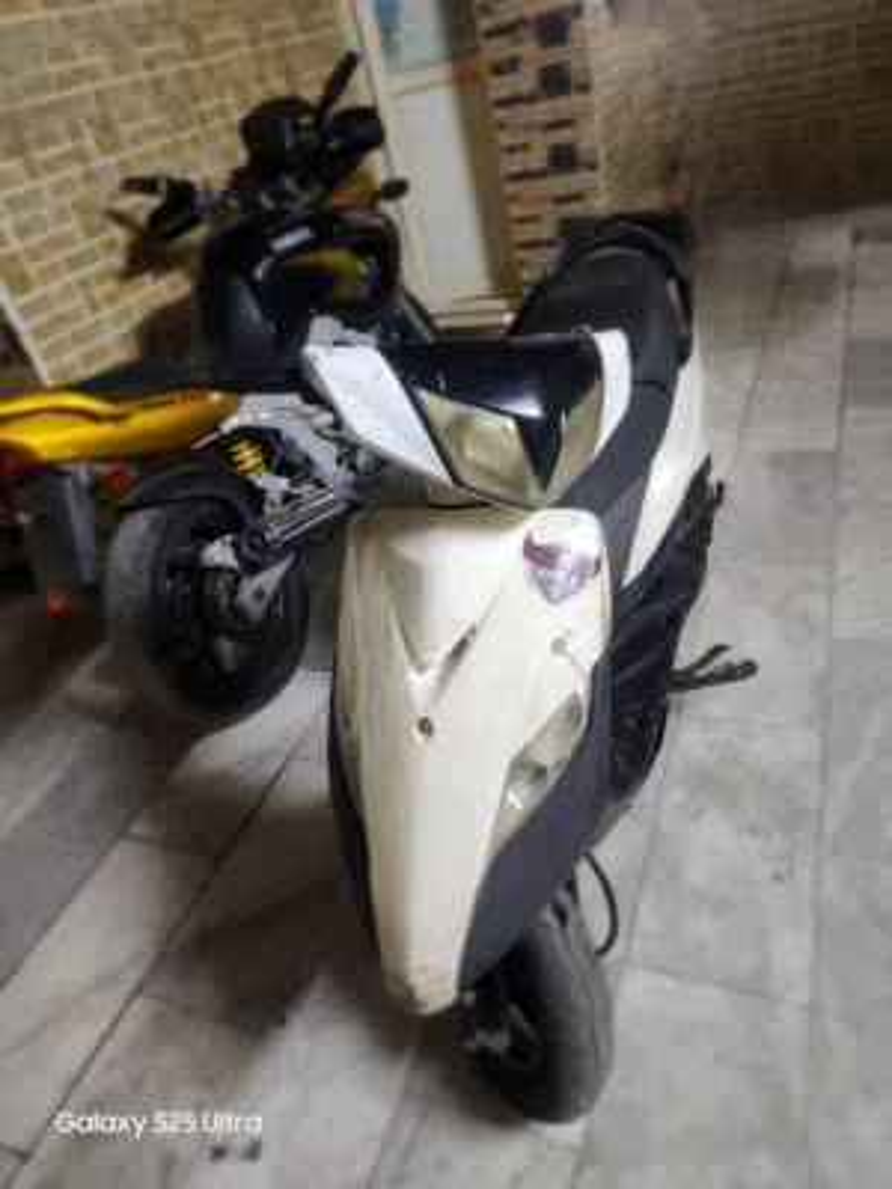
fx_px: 790
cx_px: 446
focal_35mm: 23
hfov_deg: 58.9
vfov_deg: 73.9
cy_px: 594
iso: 320
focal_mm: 6.4
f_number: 1.8
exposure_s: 1/25.1
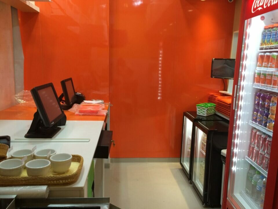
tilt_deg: -10.0
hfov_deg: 61.7
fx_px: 233
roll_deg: -1.6
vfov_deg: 48.2
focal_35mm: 29
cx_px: 139
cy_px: 104
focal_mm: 4.15
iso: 80
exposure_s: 1/30
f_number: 2.2
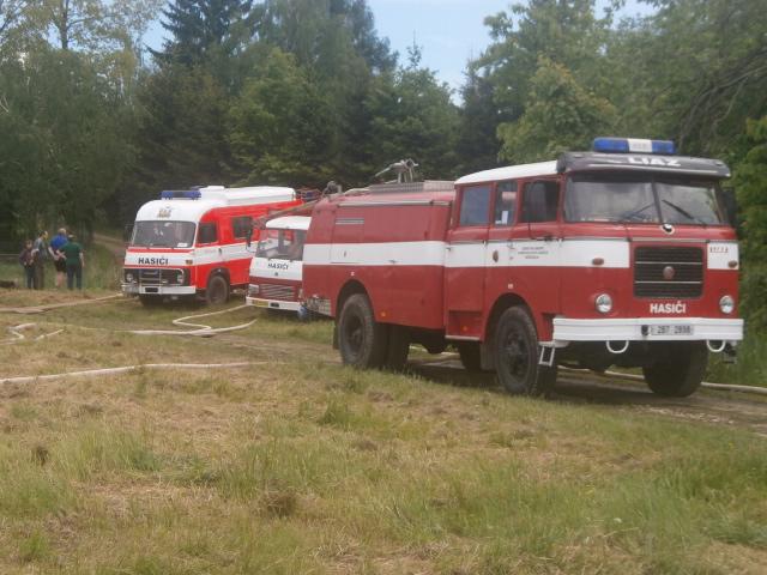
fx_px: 1684
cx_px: 384
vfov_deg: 19.4
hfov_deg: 25.7
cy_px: 288
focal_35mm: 76
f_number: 5.2
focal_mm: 13.4
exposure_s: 1/320
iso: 100
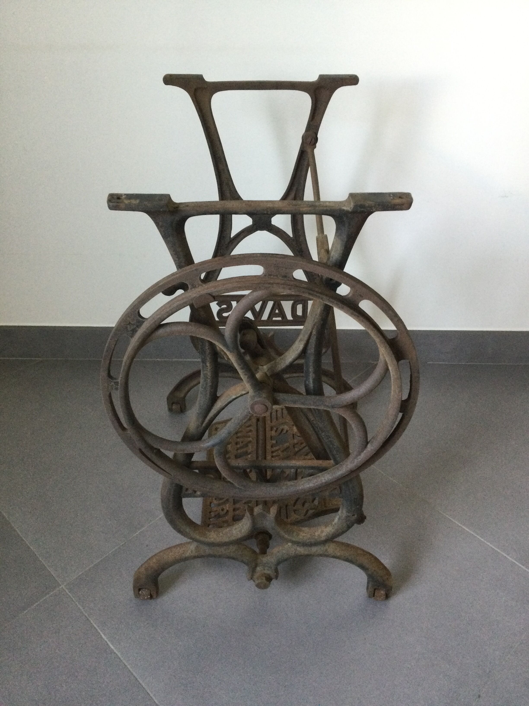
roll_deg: -1.1
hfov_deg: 45.4
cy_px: 353
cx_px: 264
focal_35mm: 31
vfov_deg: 58.4
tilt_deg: -36.6
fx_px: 632
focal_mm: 3.3
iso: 200
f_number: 2.4
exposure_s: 1/33
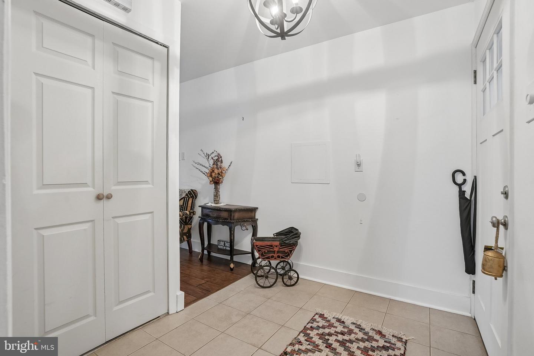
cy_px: 178
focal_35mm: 16
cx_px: 267
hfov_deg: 96.7
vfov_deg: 73.7
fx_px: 237
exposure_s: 1/5
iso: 400
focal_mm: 16
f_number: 8
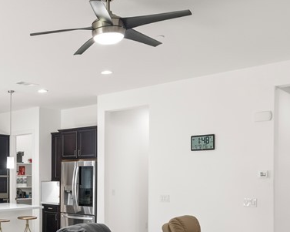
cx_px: 28
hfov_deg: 37.6
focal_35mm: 46
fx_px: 395
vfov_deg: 32.0
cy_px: 178
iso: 400
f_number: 8
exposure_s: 1/2.5
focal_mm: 17
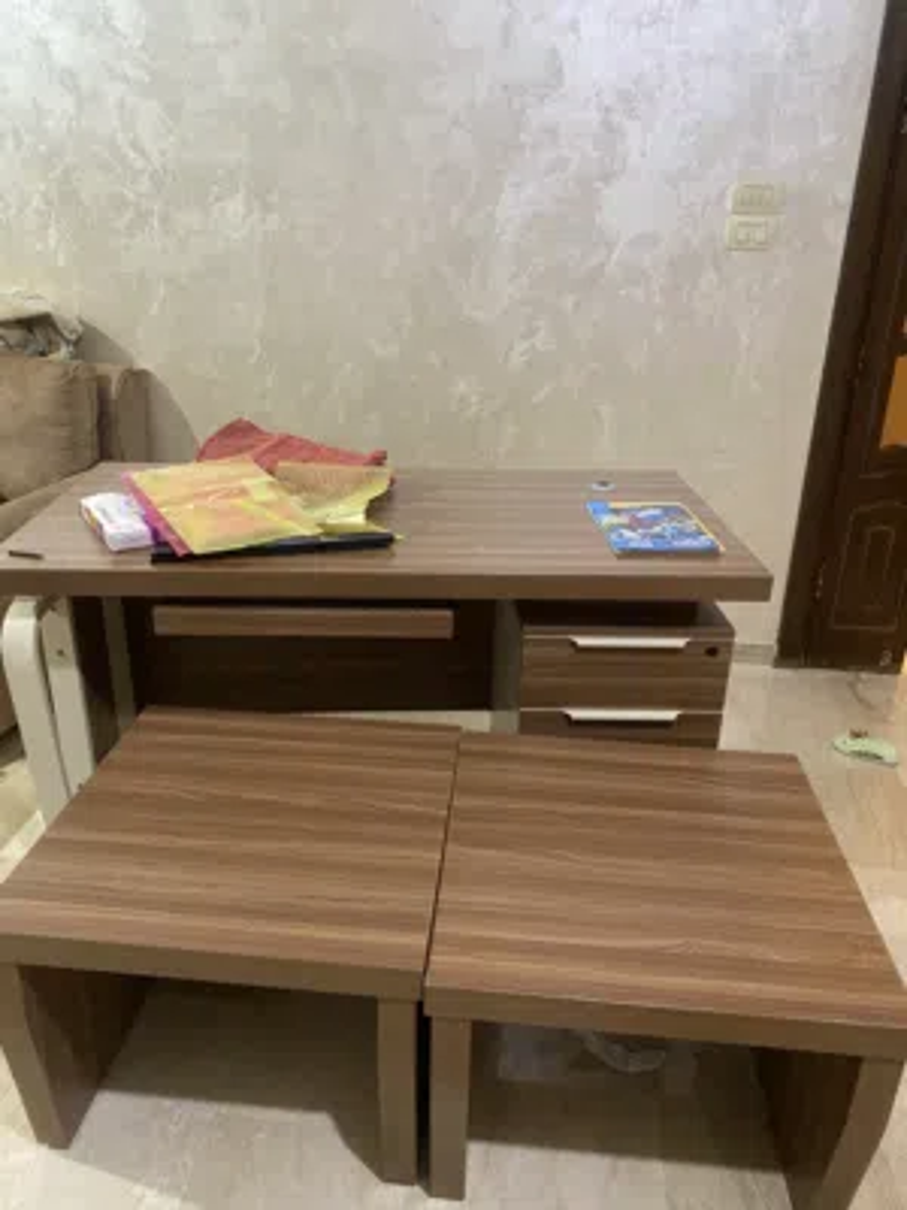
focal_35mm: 26
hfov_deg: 53.1
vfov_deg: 67.3
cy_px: 605
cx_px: 454
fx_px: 908
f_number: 1.8
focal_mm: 4.25
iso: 400
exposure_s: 1/33
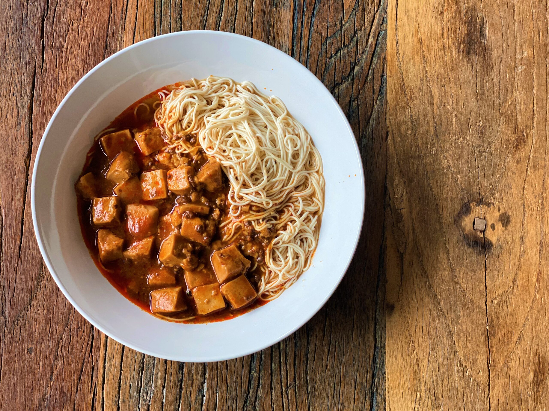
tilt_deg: -82.9
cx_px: 274
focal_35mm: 52
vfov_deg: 28.0
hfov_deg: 36.8
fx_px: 825
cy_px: 206
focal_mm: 6
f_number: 2
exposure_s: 1/122
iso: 80
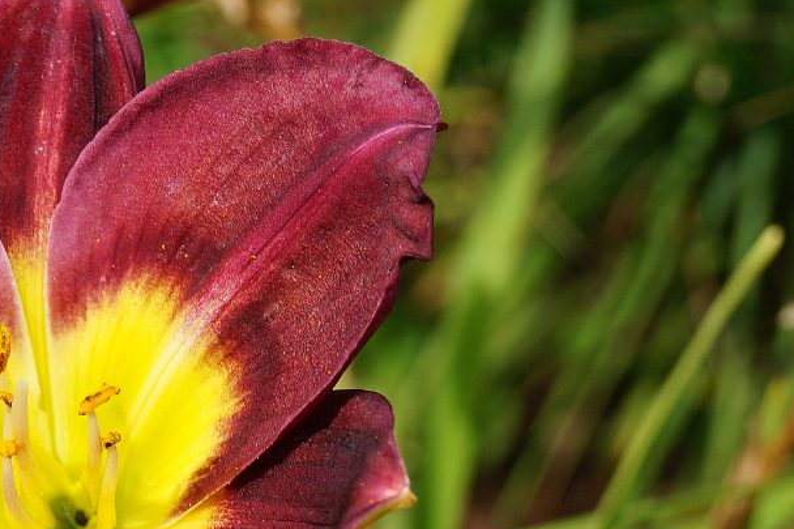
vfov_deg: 9.2
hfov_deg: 13.7
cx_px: 64
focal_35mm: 148
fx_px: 3263
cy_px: 457
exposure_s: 1/160
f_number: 11
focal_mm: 50
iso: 100
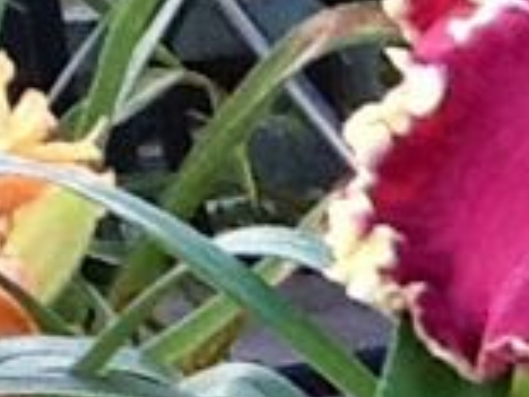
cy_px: 838
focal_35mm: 226
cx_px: 834
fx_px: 3454
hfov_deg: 8.5
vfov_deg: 6.4
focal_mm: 2.03
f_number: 2.4
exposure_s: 1/30
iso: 80
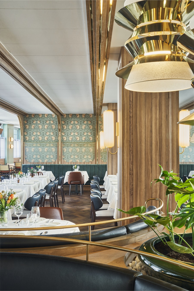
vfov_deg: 46.4
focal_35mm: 42
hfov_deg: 31.9
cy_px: 146
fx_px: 339
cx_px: 97
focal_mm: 42
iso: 250
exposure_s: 4
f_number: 20
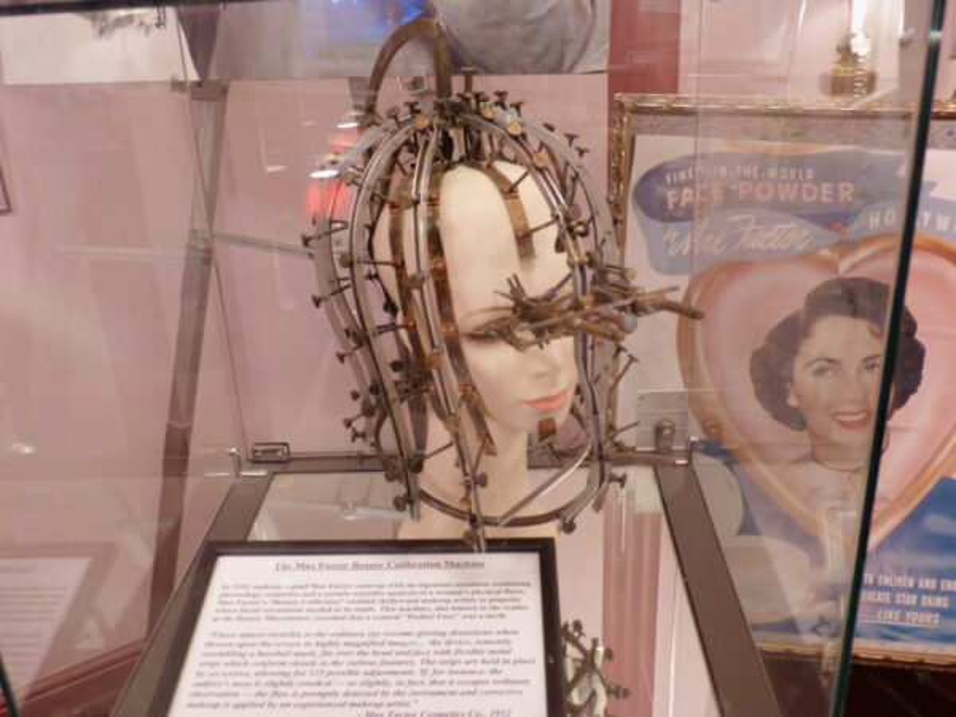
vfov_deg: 42.9
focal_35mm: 33
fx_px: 911
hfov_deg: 55.4
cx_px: 478
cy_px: 358
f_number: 3
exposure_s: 1/13
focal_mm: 5.7
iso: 400
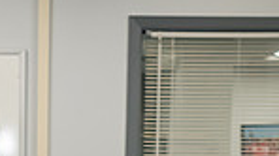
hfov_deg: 13.8
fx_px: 1131
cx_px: -29
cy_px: 306
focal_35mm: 153
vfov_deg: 7.6
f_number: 4.5
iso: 2500
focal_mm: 35
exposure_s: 1/320
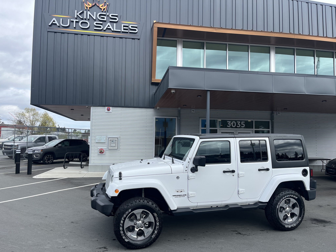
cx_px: 168
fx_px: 252
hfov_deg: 67.3
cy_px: 126
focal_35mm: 26
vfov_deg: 53.1
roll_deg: -0.6
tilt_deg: +2.4
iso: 50
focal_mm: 5.1
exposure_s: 1/1890
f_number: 1.6
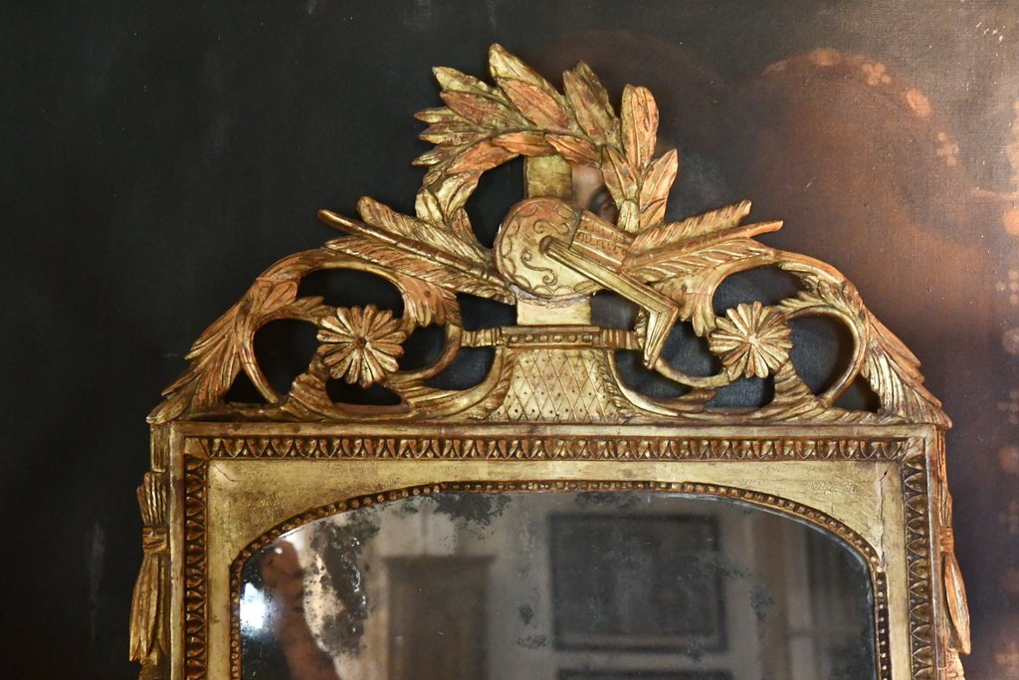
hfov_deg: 29.2
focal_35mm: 69
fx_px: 1953
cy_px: 340
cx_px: 510
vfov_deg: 19.7
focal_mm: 46
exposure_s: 1/60
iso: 8000
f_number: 4.5
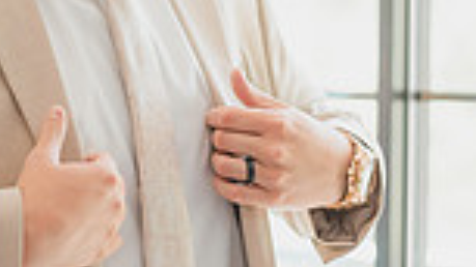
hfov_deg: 10.9
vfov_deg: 6.1
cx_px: 106
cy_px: 2
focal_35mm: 198
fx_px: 2499
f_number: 1.4
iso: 800
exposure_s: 1/800
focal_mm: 50
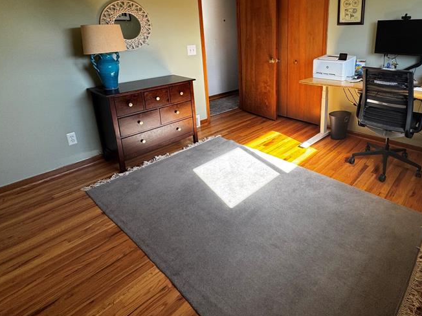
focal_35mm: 22
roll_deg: +1.0
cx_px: 272
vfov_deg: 59.4
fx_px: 268
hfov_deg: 74.6
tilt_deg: -16.9
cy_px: 101
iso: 80
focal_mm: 2.22
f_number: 2.2
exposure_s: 1/99
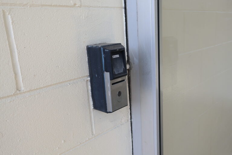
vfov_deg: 40.0
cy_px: 78
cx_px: 116
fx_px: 213
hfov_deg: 57.2
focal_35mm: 33
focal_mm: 22
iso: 100
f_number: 4.5
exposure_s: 1/160
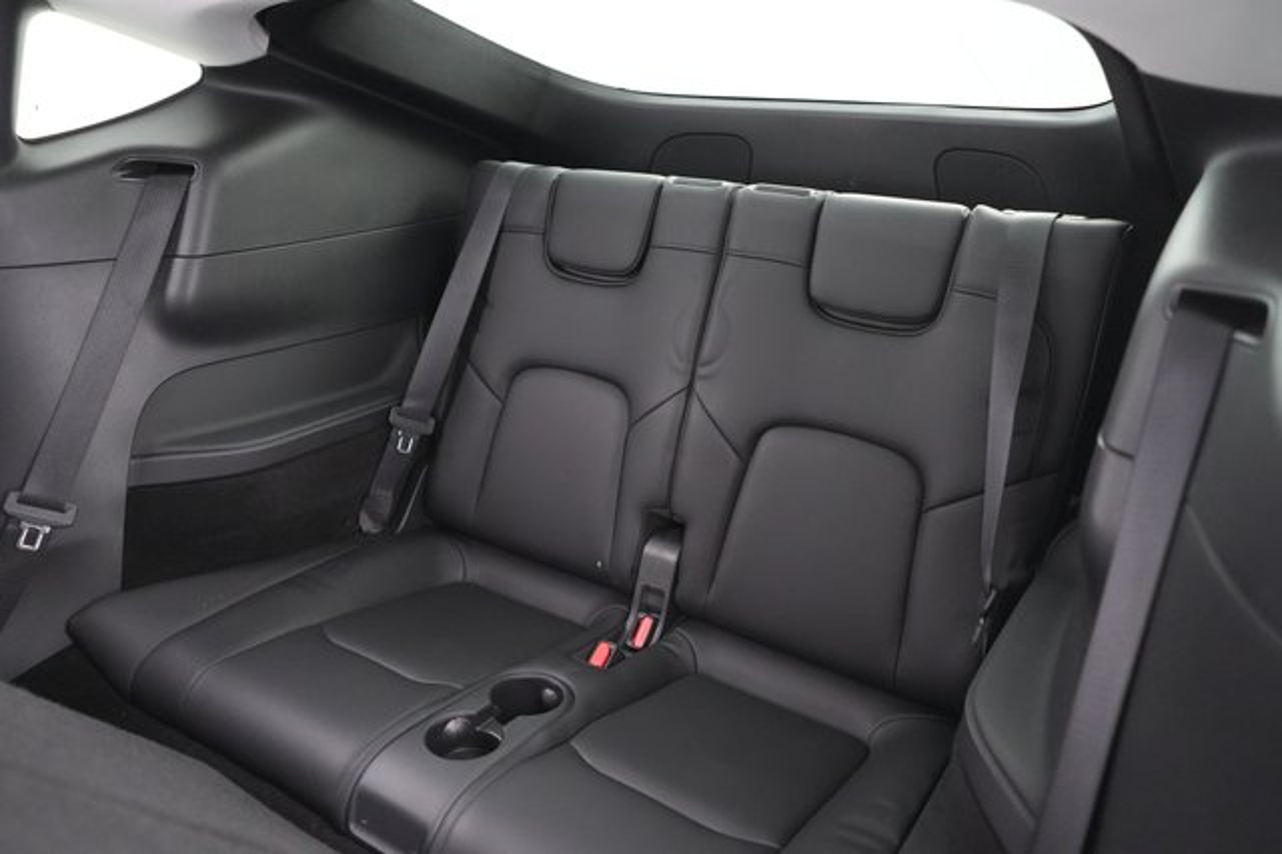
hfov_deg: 65.5
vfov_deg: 46.4
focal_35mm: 28
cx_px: 641
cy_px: 427
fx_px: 997
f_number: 2.8
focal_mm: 28
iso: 10000
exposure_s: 1/30
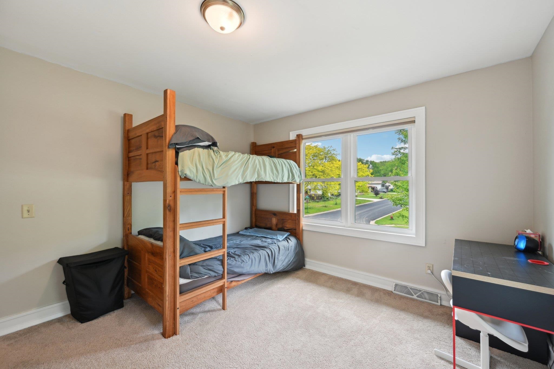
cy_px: 184
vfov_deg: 81.2
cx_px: 277
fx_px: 215
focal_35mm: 14
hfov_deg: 104.3
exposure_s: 1/50
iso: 400
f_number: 8
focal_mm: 14
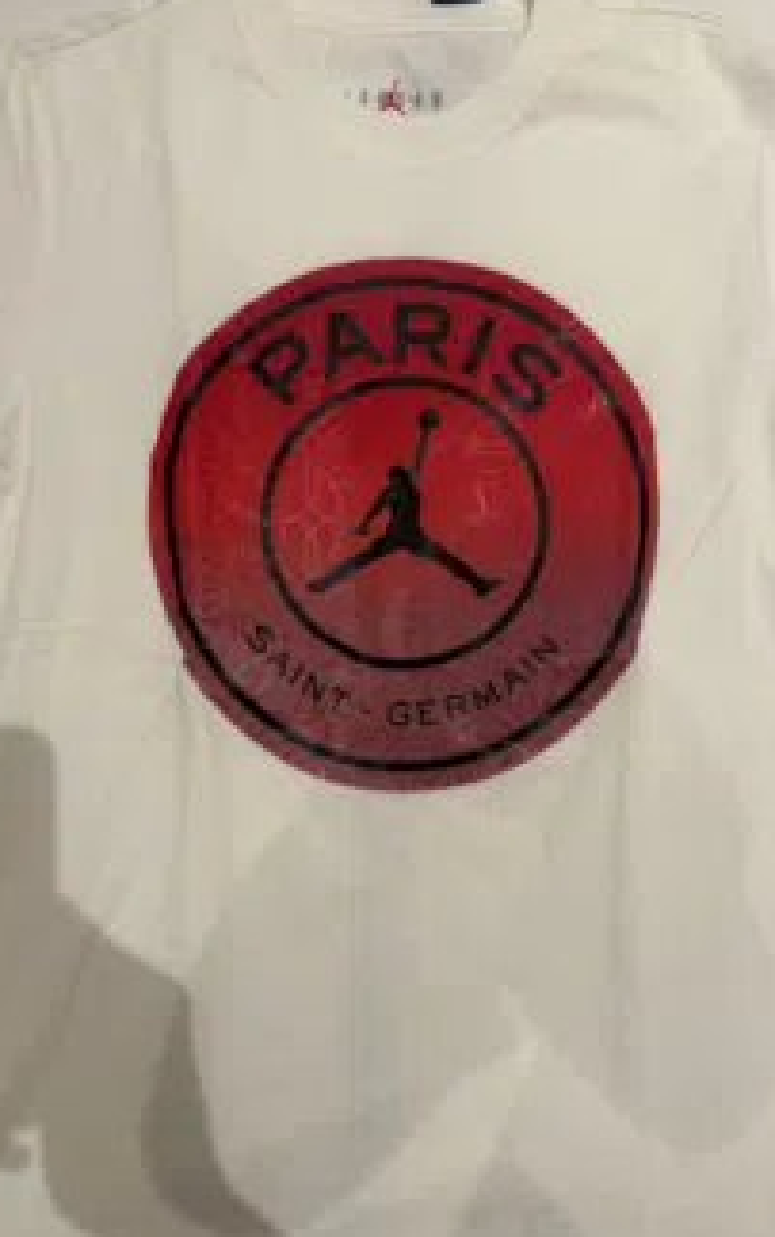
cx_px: 408
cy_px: 680
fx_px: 1147
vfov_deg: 56.6
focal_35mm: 34
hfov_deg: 37.3
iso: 100
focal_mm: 5.96
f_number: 1.6
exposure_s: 1/50
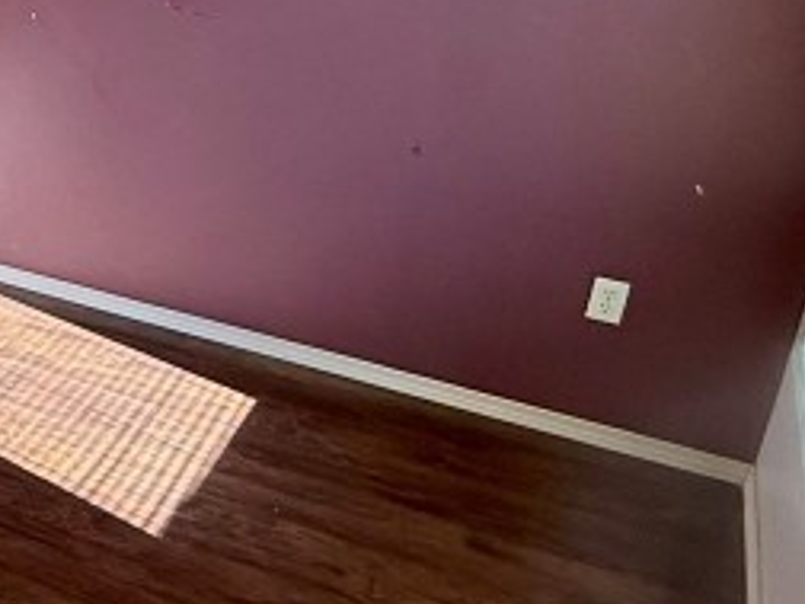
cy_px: 134
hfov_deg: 25.2
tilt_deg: -18.0
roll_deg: +0.2
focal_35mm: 57
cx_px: -418
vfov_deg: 25.3
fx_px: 1326
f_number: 2.2
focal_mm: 2.22
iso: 100
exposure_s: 1/120
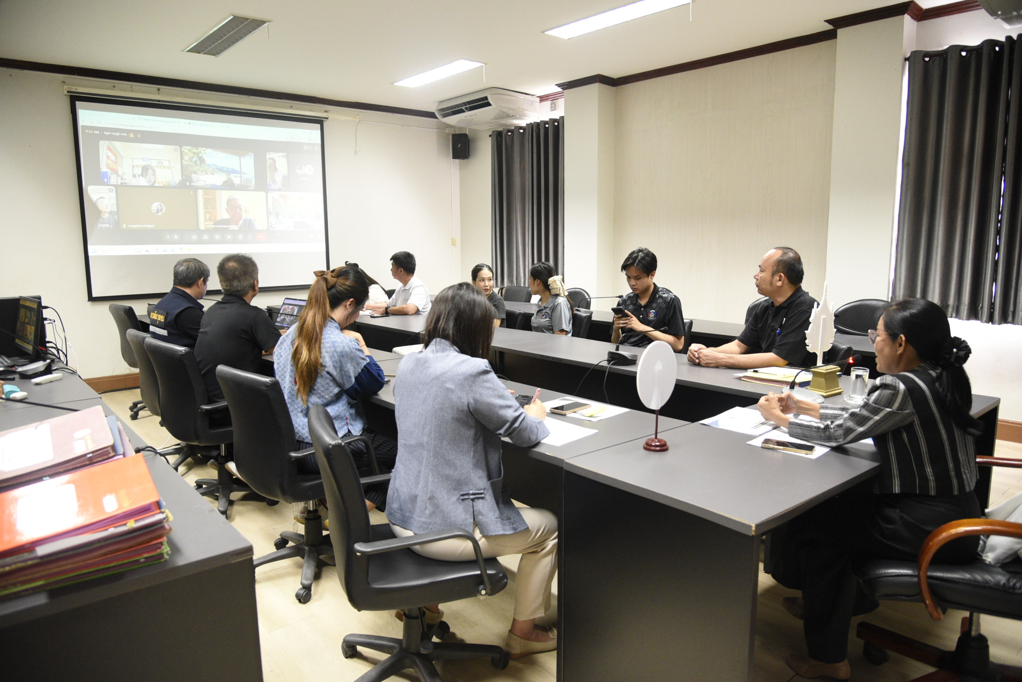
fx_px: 682
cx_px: 511
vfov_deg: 53.2
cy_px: 341
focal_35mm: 24
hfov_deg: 73.7
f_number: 4
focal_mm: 24
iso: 4000
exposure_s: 1/80
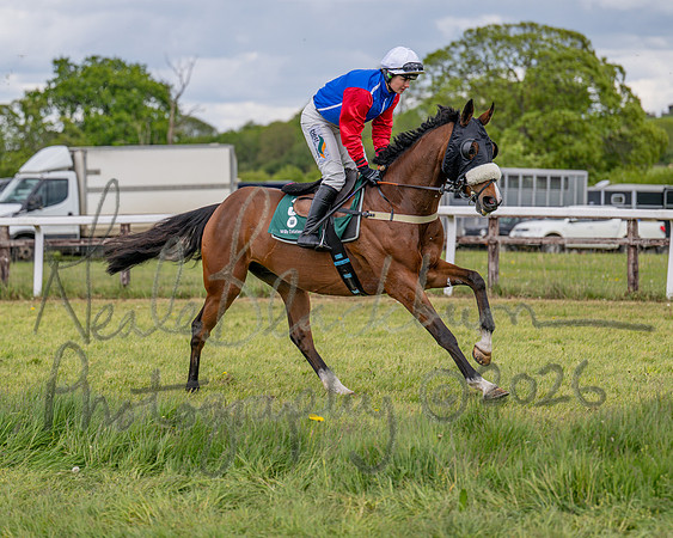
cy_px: 269
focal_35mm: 132
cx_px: 233
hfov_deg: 14.6
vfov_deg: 11.7
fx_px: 2621
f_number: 2.8
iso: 200
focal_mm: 95
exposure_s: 1/2000
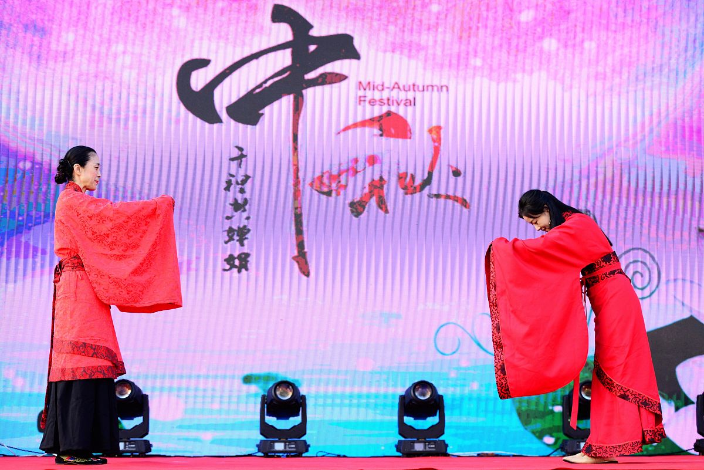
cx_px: 352
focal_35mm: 75
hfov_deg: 27.0
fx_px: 1467
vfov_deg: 18.2
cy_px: 235
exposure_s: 1/1600
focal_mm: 75
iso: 1100
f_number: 2.8
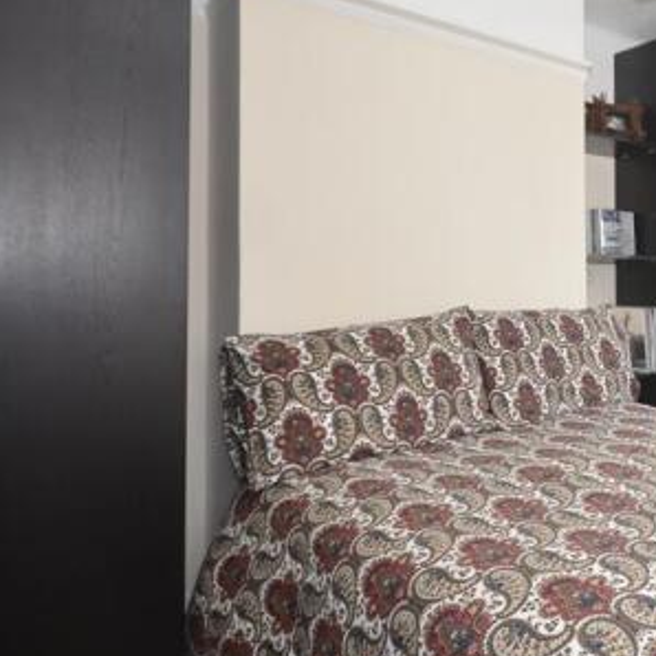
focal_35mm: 28
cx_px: 599
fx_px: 600
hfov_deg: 50.4
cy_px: 247
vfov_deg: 56.6
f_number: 7.1
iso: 200
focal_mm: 10
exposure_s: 1/200
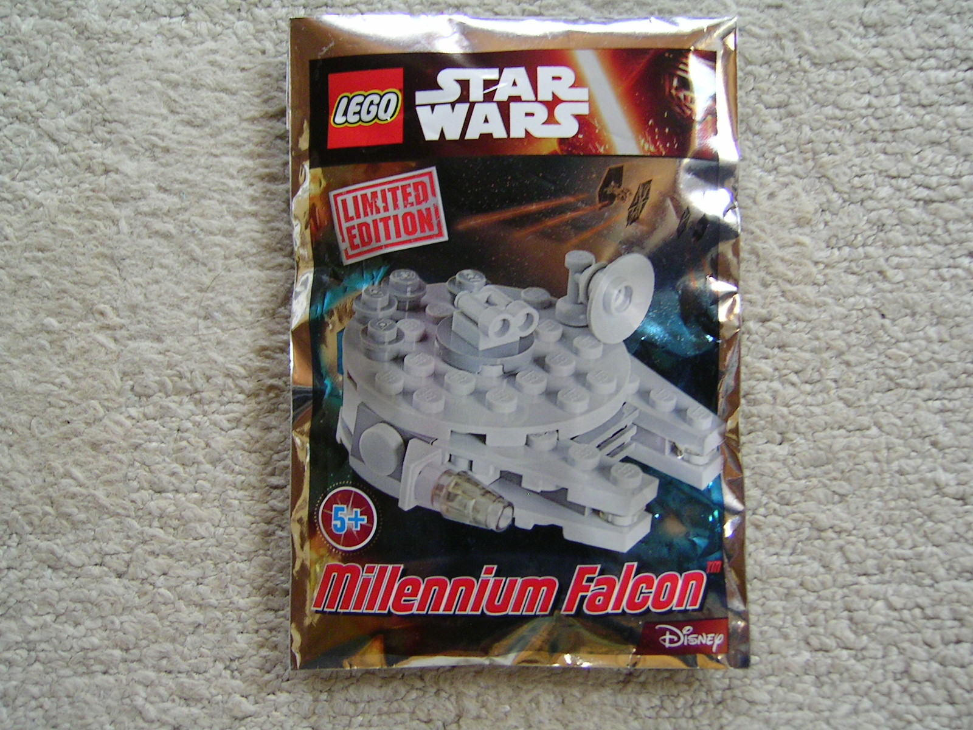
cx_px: 486
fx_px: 1012
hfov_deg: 51.4
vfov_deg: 39.7
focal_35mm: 36
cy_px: 365
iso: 100
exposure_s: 1/6.9
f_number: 2.8
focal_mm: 5.6
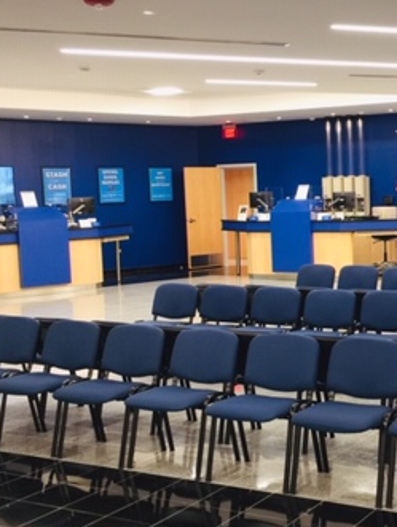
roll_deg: +0.8
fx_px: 855
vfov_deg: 34.3
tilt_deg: -5.2
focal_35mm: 56
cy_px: 264
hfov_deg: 25.3
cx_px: 365
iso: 40
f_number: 2.2
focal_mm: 4.15
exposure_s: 1/15
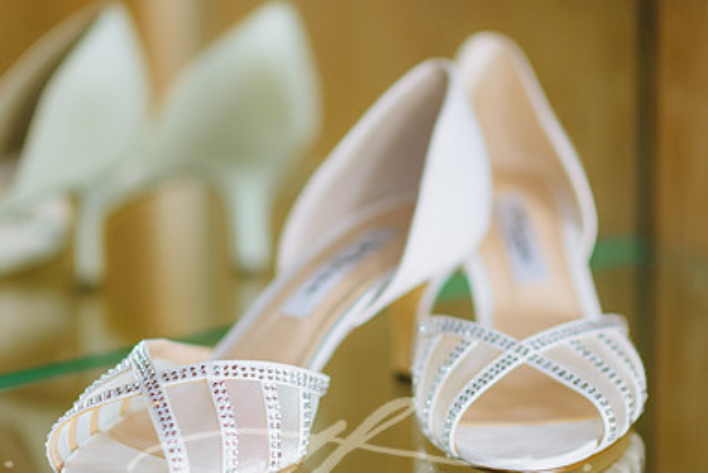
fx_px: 2716
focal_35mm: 138
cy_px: 267
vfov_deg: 10.0
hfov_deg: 14.9
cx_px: 350
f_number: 1.8
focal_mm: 85
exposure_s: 1/100
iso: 500
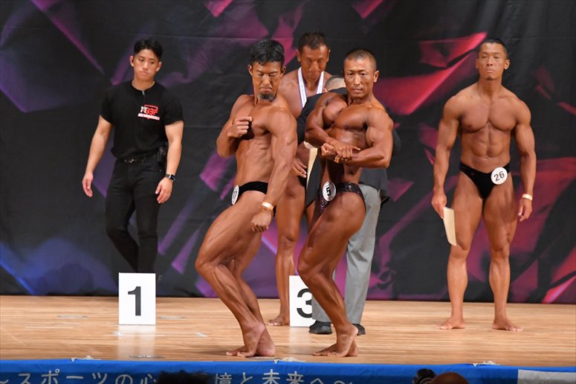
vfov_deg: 5.4
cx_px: 288
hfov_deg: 8.1
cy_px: 192
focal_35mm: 255
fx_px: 4078
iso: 6400
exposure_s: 1/400
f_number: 5.6
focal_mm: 170
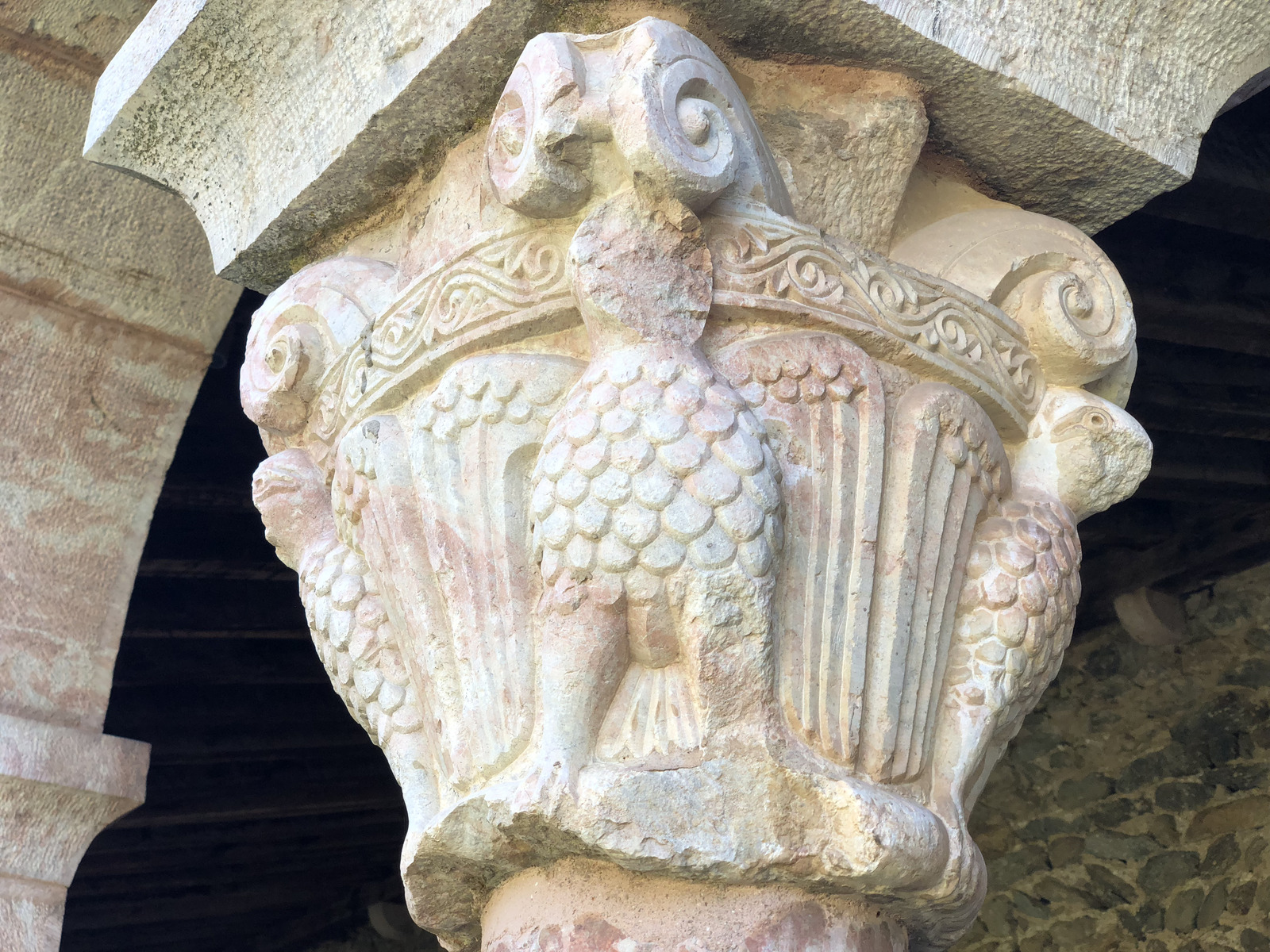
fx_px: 1908
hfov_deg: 36.8
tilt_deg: +29.3
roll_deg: +0.0
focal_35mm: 52
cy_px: 476
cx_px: 635
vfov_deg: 28.0
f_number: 2.4
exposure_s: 1/120
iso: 16
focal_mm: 6
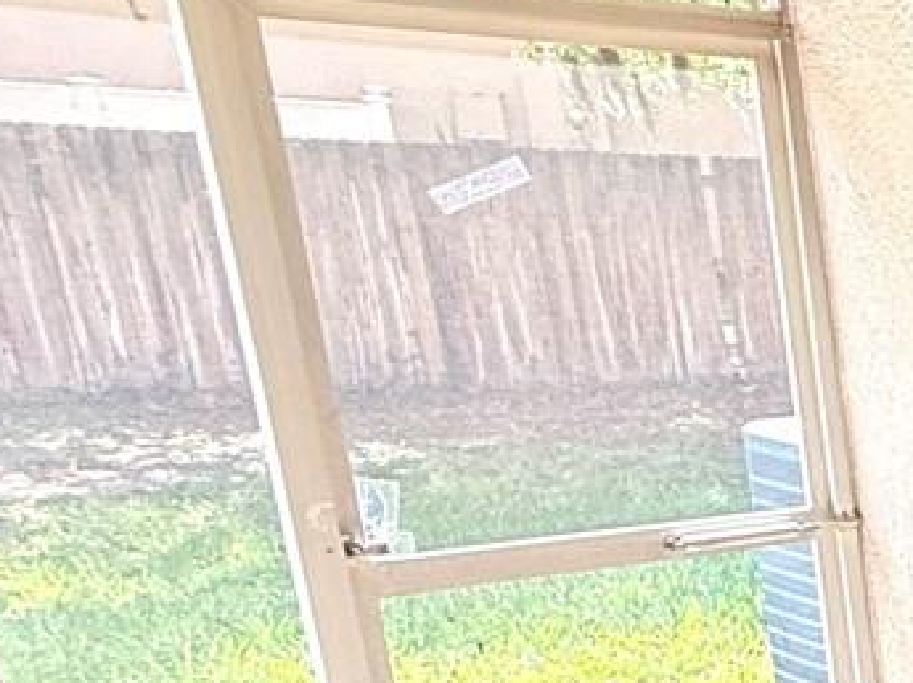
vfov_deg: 21.8
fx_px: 1713
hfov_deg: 16.7
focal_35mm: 65
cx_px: 2035
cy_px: 659
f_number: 2.2
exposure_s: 1/120
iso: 125
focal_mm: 2.22
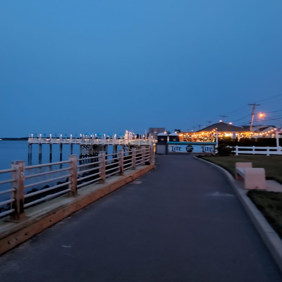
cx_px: 100
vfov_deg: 57.3
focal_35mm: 28
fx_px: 258
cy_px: 137
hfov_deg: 56.4
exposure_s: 1/15.2
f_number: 1.8
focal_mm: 5.56
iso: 1800
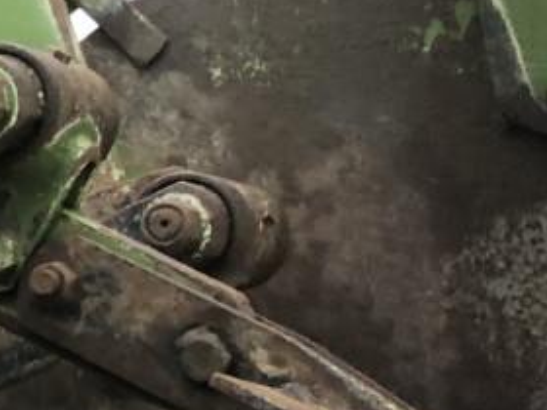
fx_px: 2275
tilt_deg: -1.7
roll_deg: -2.7
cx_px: -795
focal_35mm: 144
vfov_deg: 10.2
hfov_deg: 11.3
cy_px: 389
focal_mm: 4
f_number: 1.8
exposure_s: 1/15
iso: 50
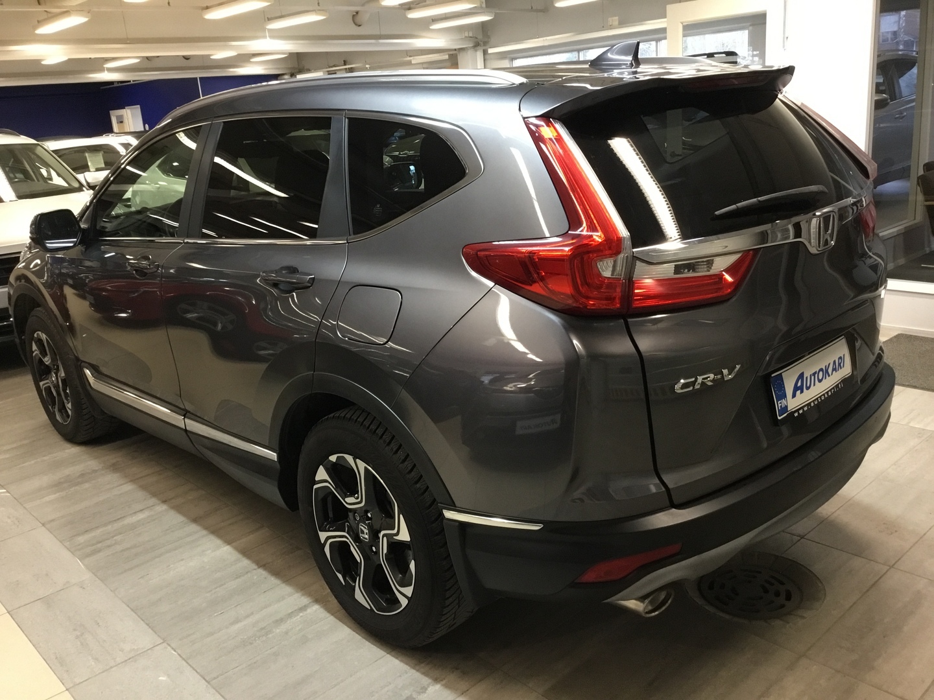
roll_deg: +5.8
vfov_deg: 45.4
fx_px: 836
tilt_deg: -16.7
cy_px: 350
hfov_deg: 58.4
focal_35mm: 31
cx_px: 467
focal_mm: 3.3
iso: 160
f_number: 2.4
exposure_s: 1/33
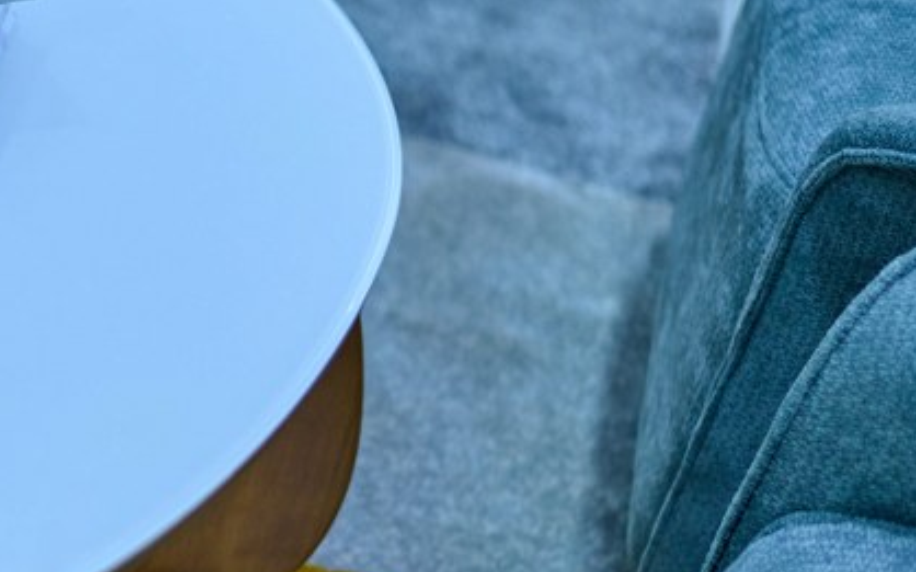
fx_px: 3120
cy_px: 251
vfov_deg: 10.5
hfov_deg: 16.1
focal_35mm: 125
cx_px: -160
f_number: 2
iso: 800
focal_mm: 50
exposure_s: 1/125
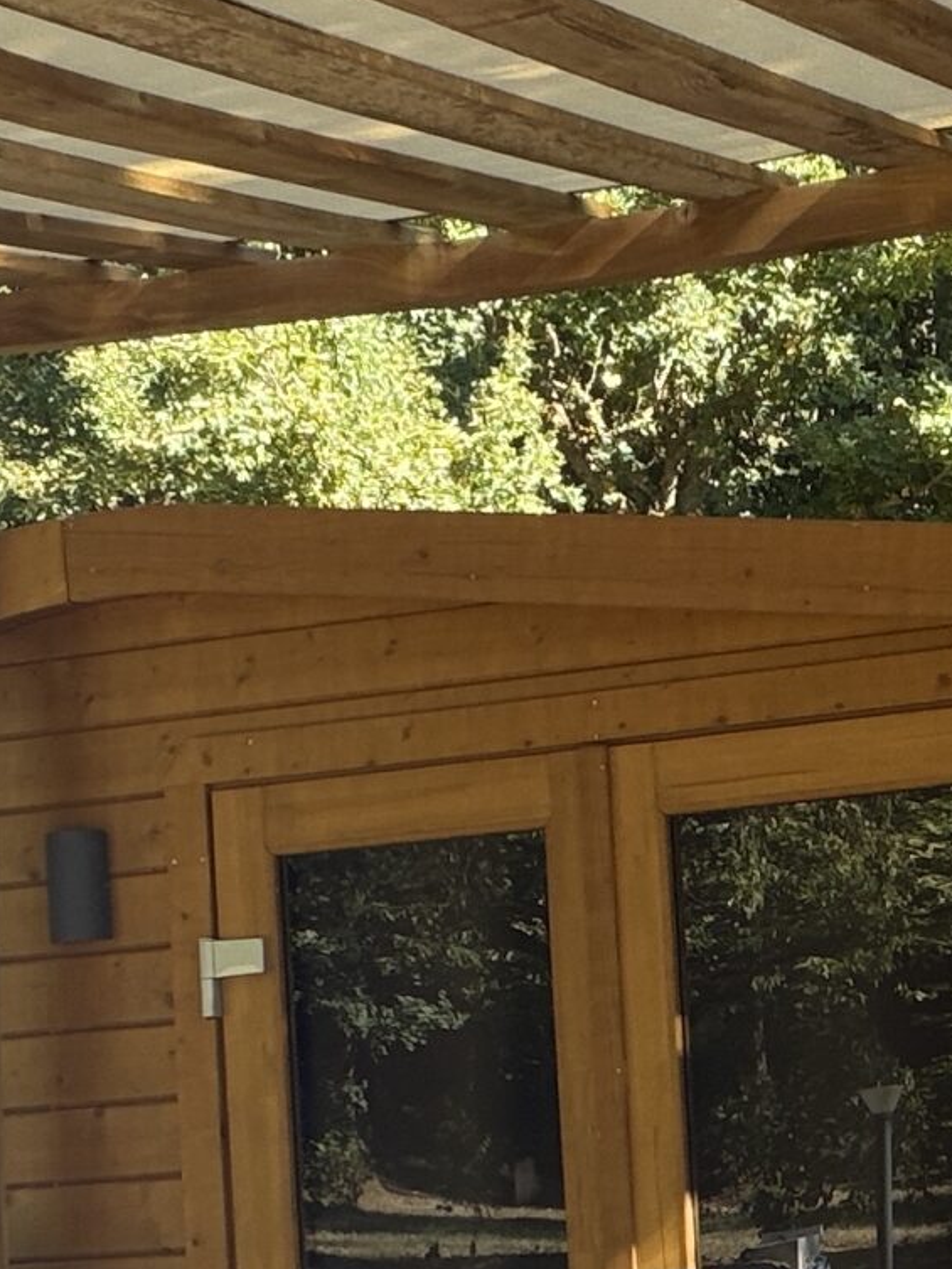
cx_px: 802
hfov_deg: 14.4
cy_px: 1068
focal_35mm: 102
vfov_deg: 19.0
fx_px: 3739
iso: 25
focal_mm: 2.71
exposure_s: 1/185
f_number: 1.9
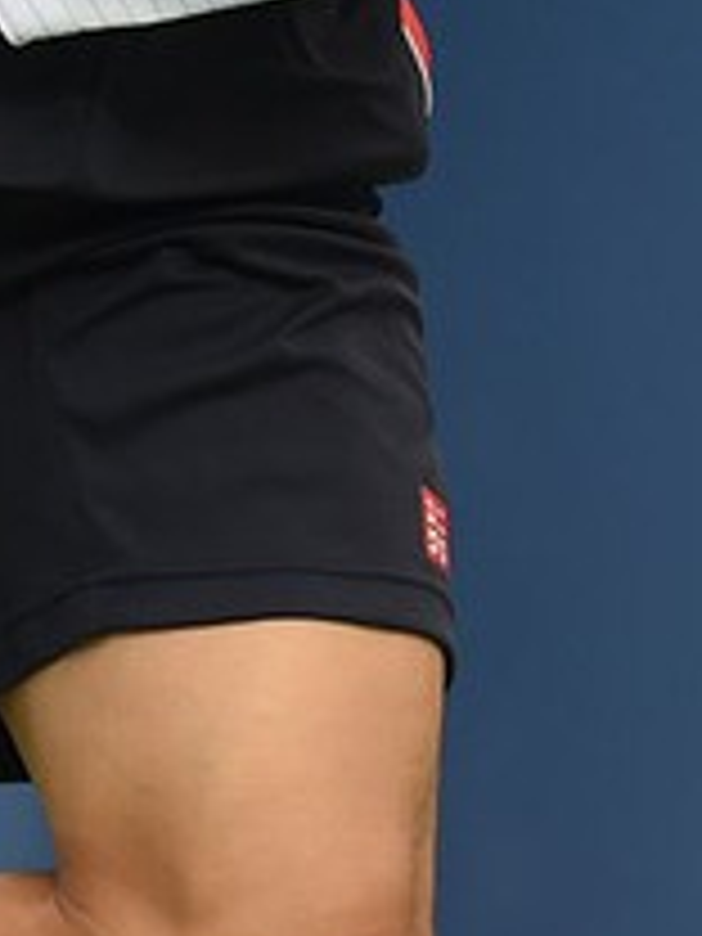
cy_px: -2
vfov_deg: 0.8
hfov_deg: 0.6
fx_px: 70113
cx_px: 1332
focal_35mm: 2593
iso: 800
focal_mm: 400
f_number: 2.8
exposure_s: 1/1600
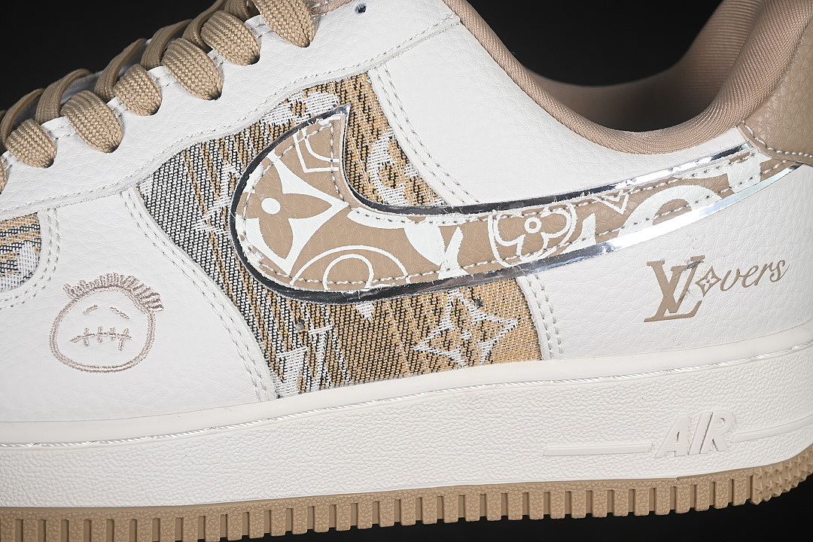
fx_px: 1694
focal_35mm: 75
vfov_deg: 18.2
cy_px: 271
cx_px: 406
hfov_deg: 27.0
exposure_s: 1/80
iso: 160
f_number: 7.1
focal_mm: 50
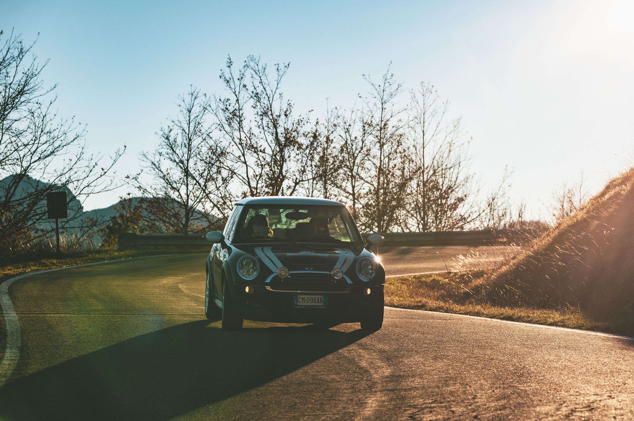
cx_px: 317
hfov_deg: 14.2
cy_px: 210
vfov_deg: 9.4
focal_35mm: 145
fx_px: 2551
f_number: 8
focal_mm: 145
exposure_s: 1/1600
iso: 250
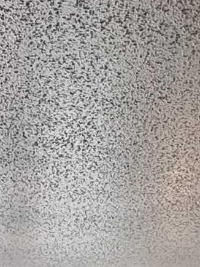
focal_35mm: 99
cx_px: -108
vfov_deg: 16.5
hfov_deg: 13.9
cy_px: 485
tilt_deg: -5.8
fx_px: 762
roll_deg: -0.9
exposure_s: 1/120
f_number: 2.2
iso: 50
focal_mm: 2.22
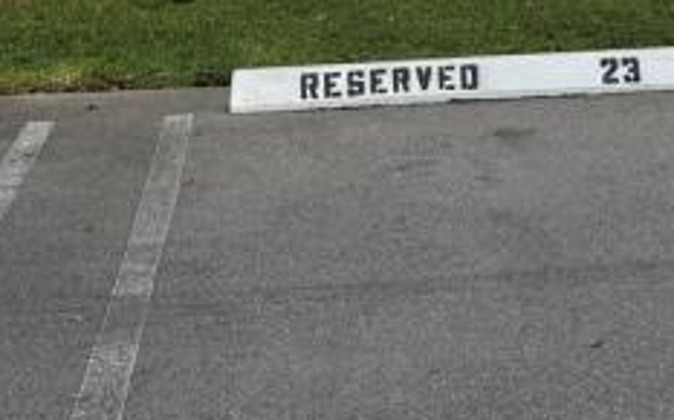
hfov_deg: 19.4
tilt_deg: +7.6
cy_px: -536
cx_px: 636
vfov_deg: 10.8
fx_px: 1926
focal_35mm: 105
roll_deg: +0.3
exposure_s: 1/3021
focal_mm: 6.76
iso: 80
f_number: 1.78
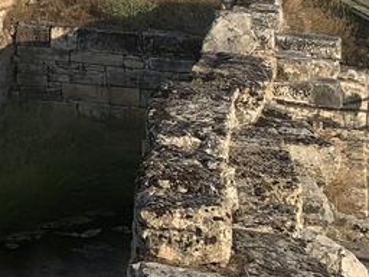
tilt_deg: -8.1
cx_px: -304
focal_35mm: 104
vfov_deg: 13.9
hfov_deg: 15.9
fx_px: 1109
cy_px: -43
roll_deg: +0.5
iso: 25
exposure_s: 1/2309
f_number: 1.8
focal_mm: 4.25
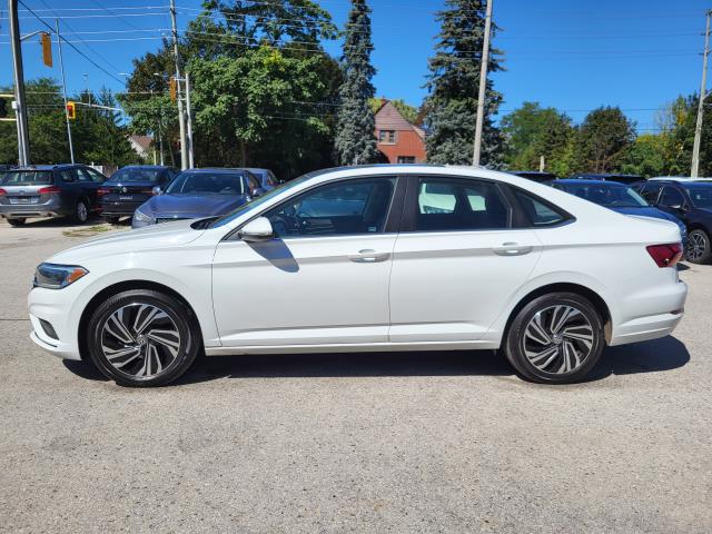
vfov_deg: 53.1
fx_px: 535
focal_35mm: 26
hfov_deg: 67.3
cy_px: 267
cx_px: 356
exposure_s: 1/4554
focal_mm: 5.4
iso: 40
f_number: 1.8
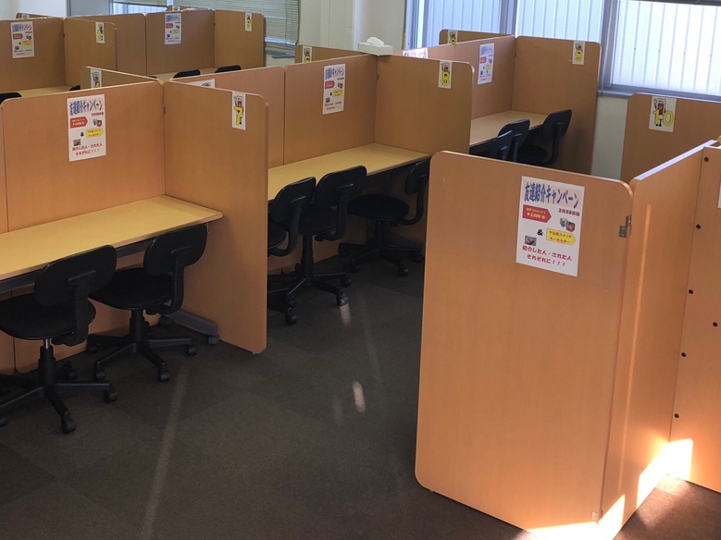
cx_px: 301
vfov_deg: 31.2
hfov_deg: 41.1
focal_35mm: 46
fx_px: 958
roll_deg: -1.5
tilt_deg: -13.8
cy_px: 174
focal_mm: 3.99
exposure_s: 1/40
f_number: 1.8
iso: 25
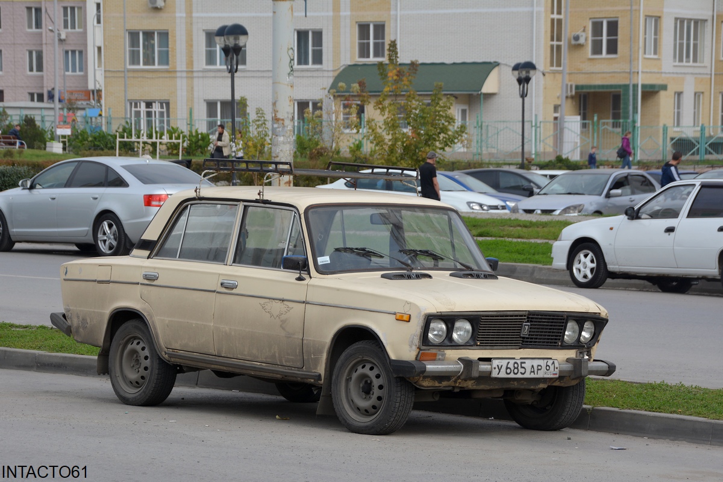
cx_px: 362
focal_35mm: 158
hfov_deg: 13.0
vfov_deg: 8.7
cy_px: 241
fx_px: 3163
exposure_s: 1/250
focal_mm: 105
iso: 160
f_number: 8
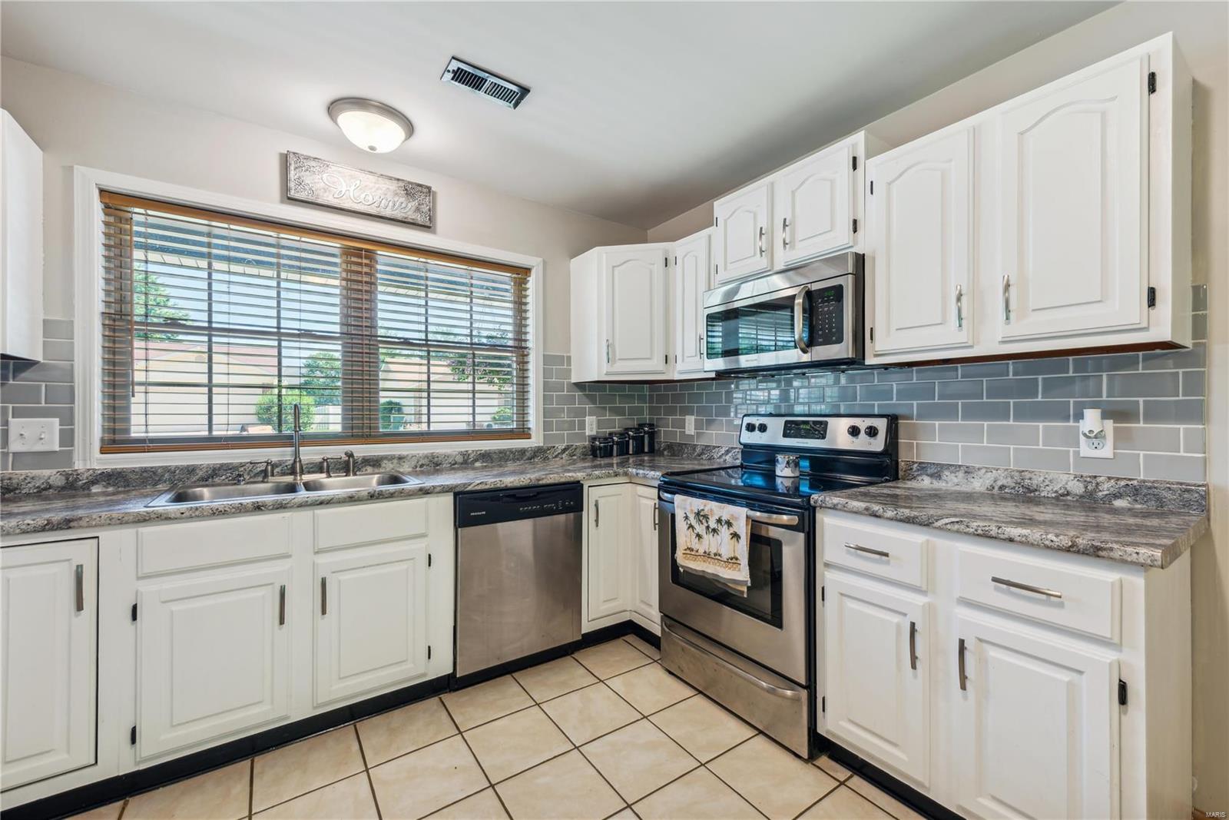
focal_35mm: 14
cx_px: 614
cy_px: 410
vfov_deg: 81.2
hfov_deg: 104.2
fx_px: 478
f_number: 8
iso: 100
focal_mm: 14
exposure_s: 1/6
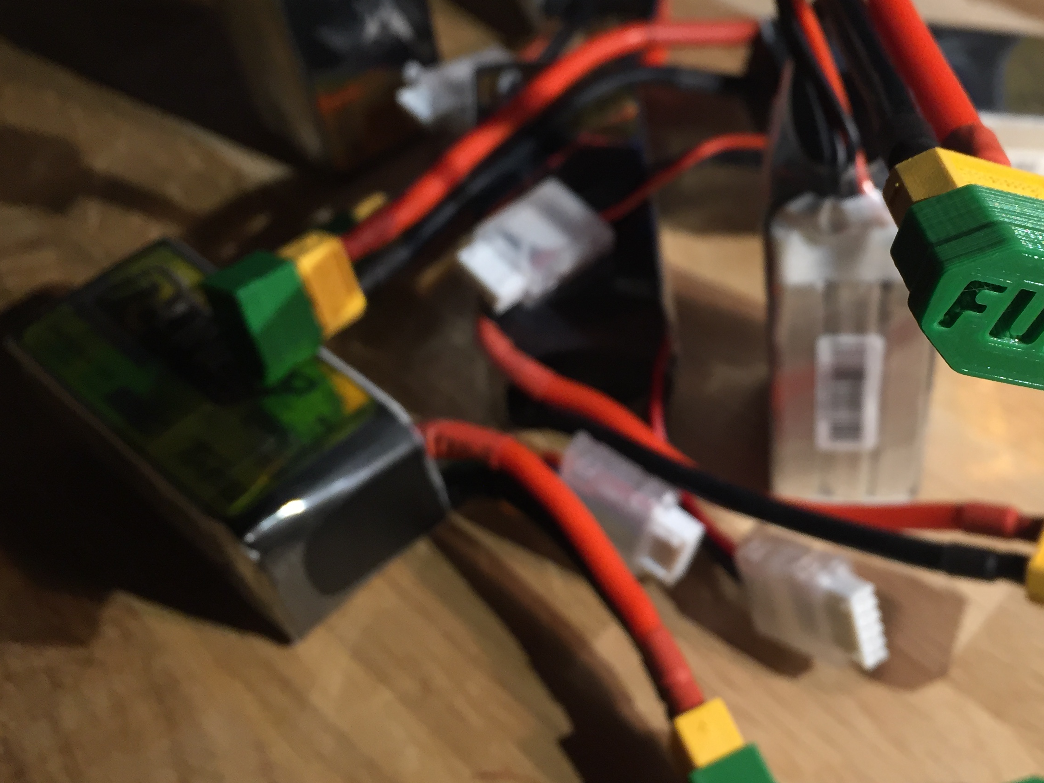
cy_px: 335
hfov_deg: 44.2
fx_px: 1267
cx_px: 686
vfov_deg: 34.3
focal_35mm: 42
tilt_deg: -47.9
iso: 40
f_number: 2.2
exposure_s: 1/33
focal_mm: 4.15
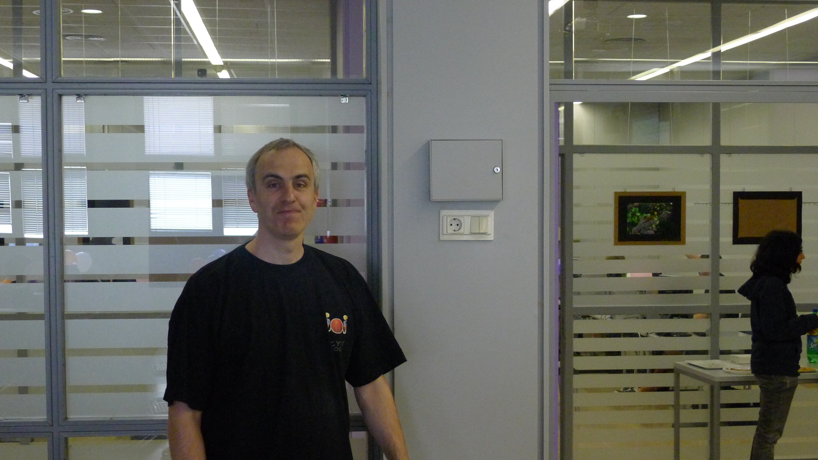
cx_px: 413
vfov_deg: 22.6
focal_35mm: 53
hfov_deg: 39.2
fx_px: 1150
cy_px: 264
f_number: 2.7
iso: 800
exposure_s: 1/160
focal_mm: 10.7
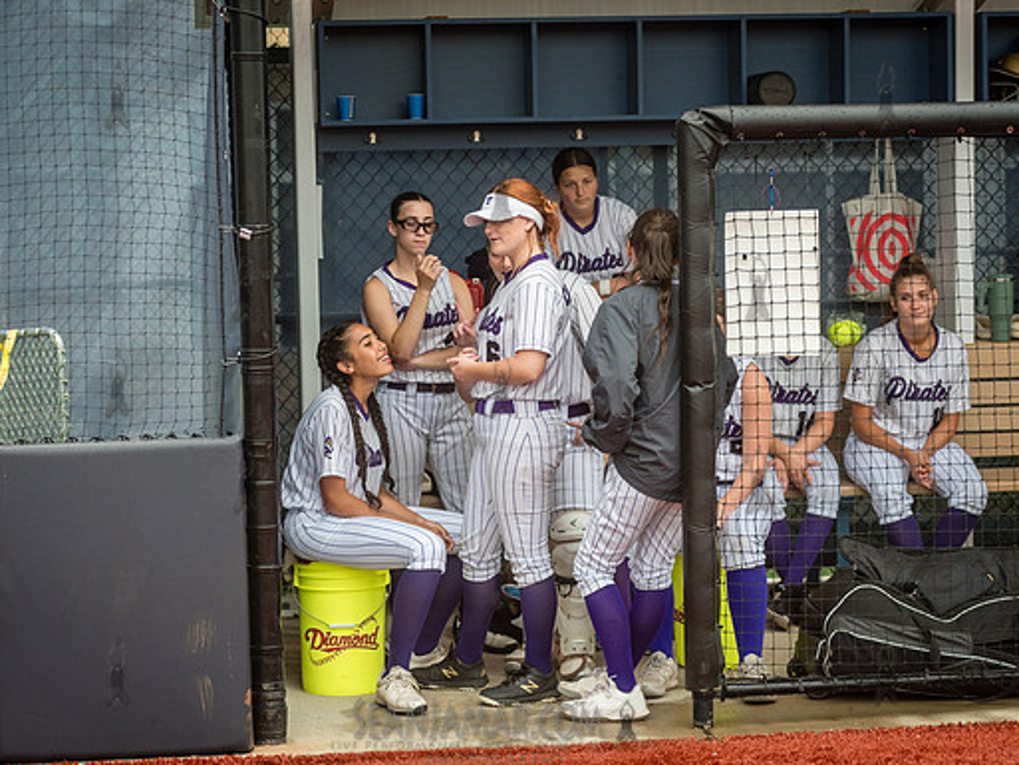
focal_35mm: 87
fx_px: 2562
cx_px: 501
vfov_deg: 17.0
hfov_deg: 22.5
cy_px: 382
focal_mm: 80
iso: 800
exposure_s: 1/1000
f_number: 3.5
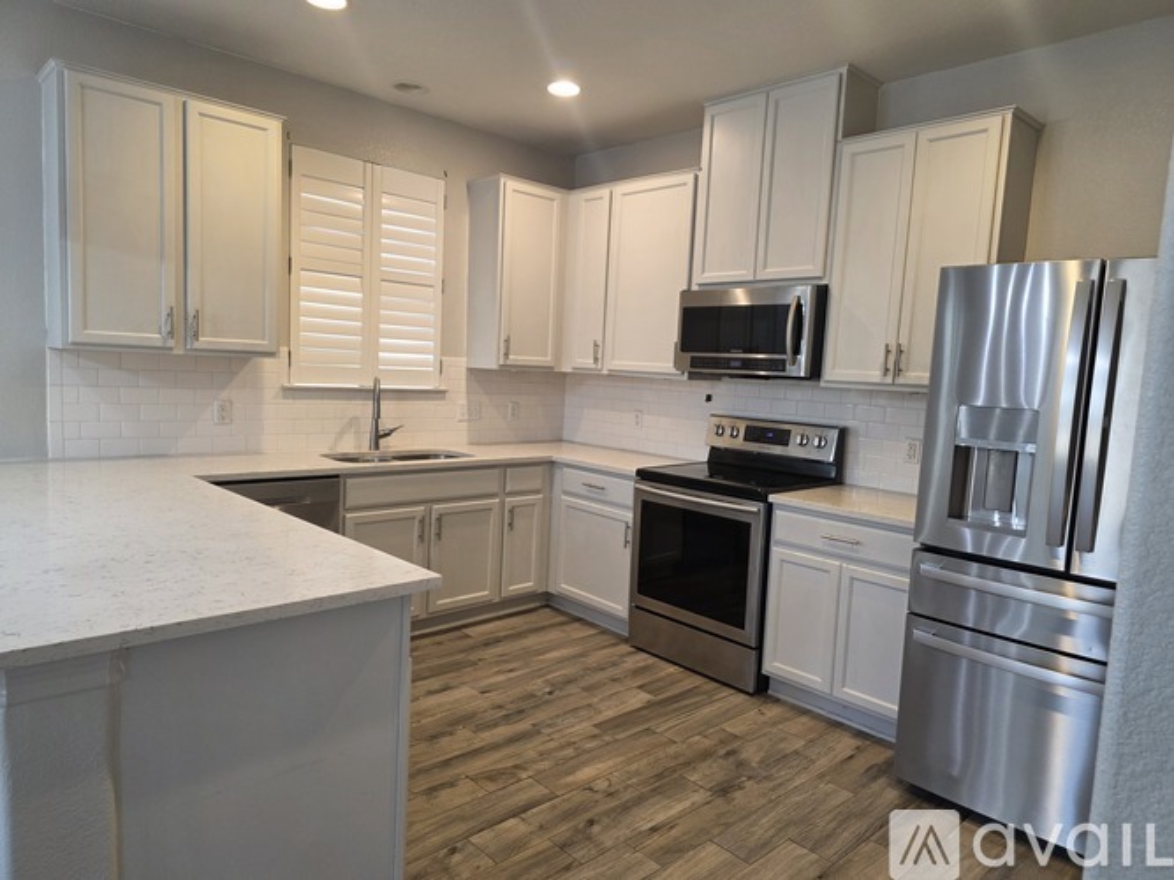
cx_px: 587
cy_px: 440
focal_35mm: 23
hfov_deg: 73.9
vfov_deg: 58.9
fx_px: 780
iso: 200
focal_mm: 6.3
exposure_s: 1/120
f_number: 1.7
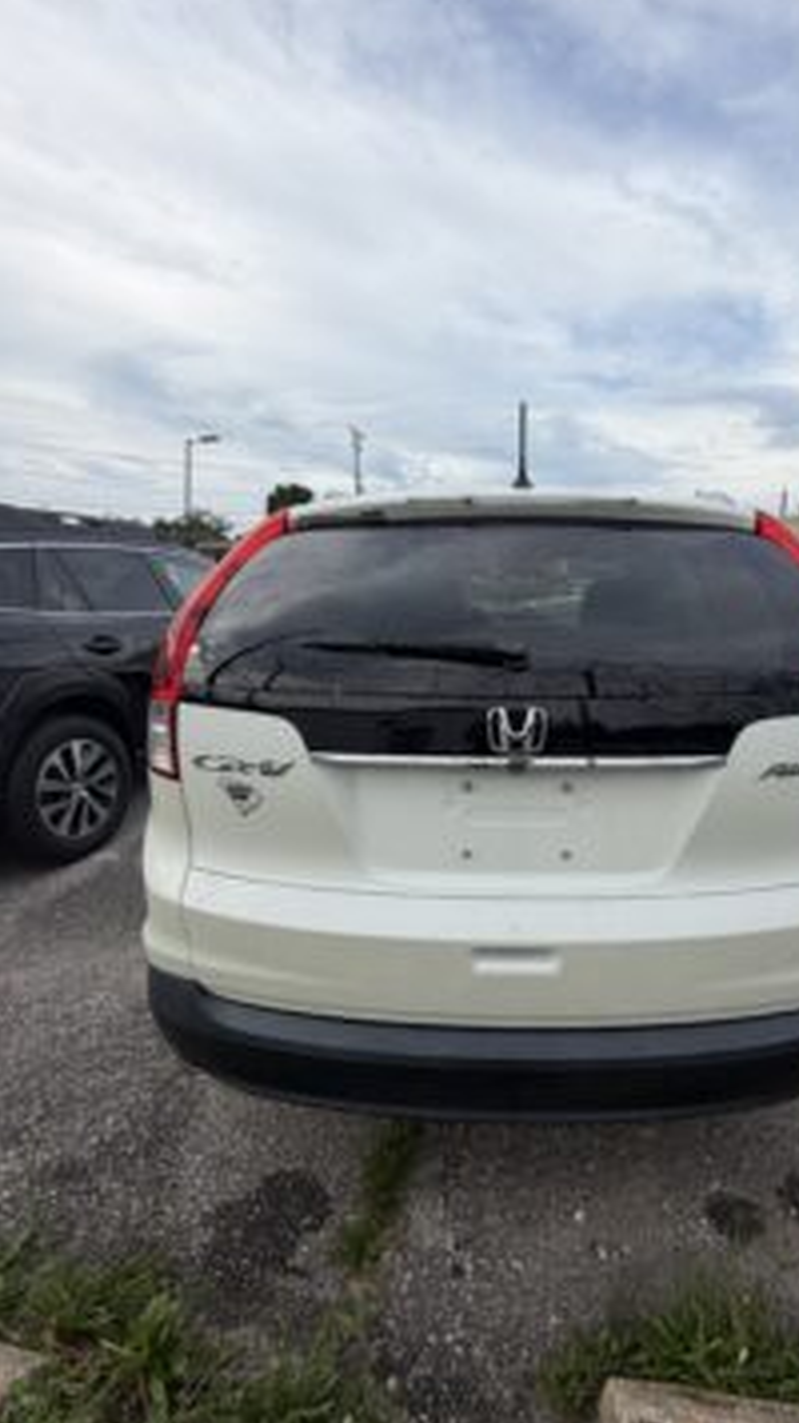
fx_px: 603
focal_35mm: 16
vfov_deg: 99.4
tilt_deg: -10.1
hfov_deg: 65.6
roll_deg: -0.3
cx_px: 519
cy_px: 717
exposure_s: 1/770
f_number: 2.2
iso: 25
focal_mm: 2.22
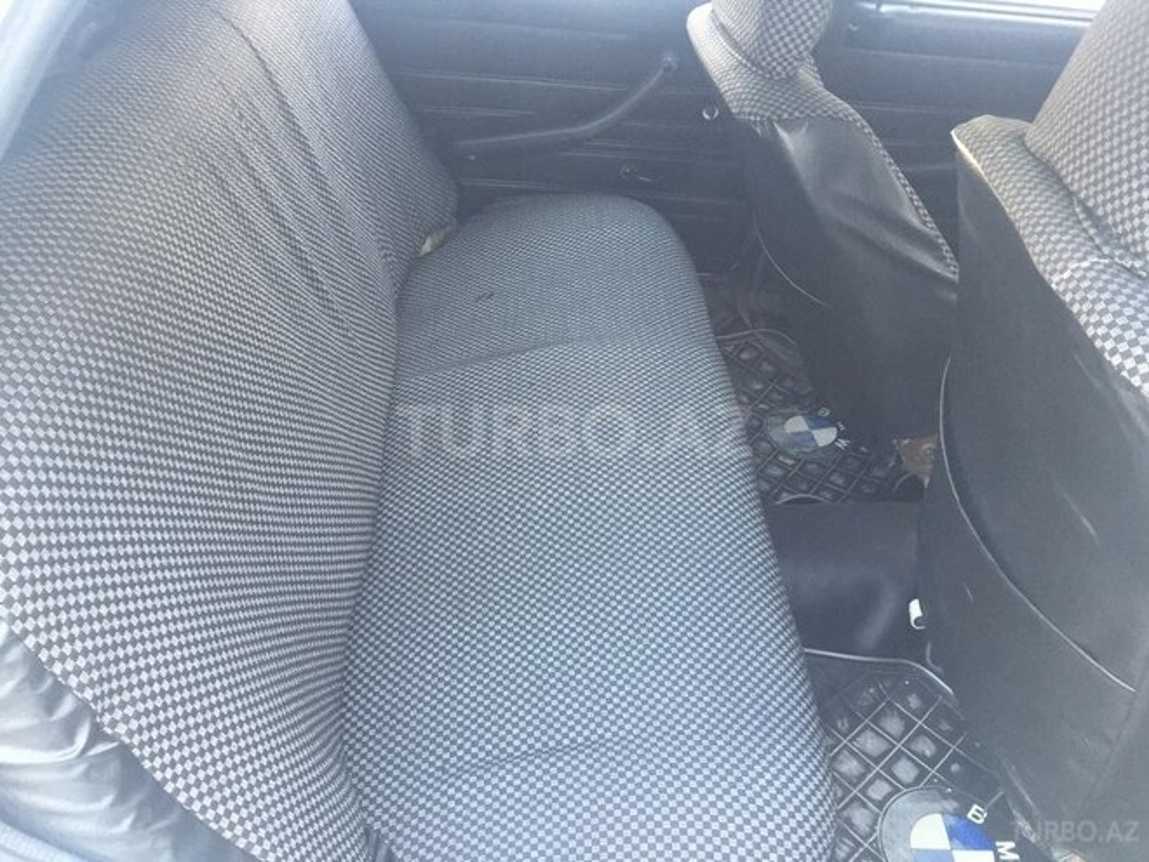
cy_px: 431
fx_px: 963
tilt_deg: -39.1
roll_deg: -8.8
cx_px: 574
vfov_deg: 48.2
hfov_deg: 61.7
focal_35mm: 29
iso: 125
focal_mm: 4.15
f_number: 2.2
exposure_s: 1/33
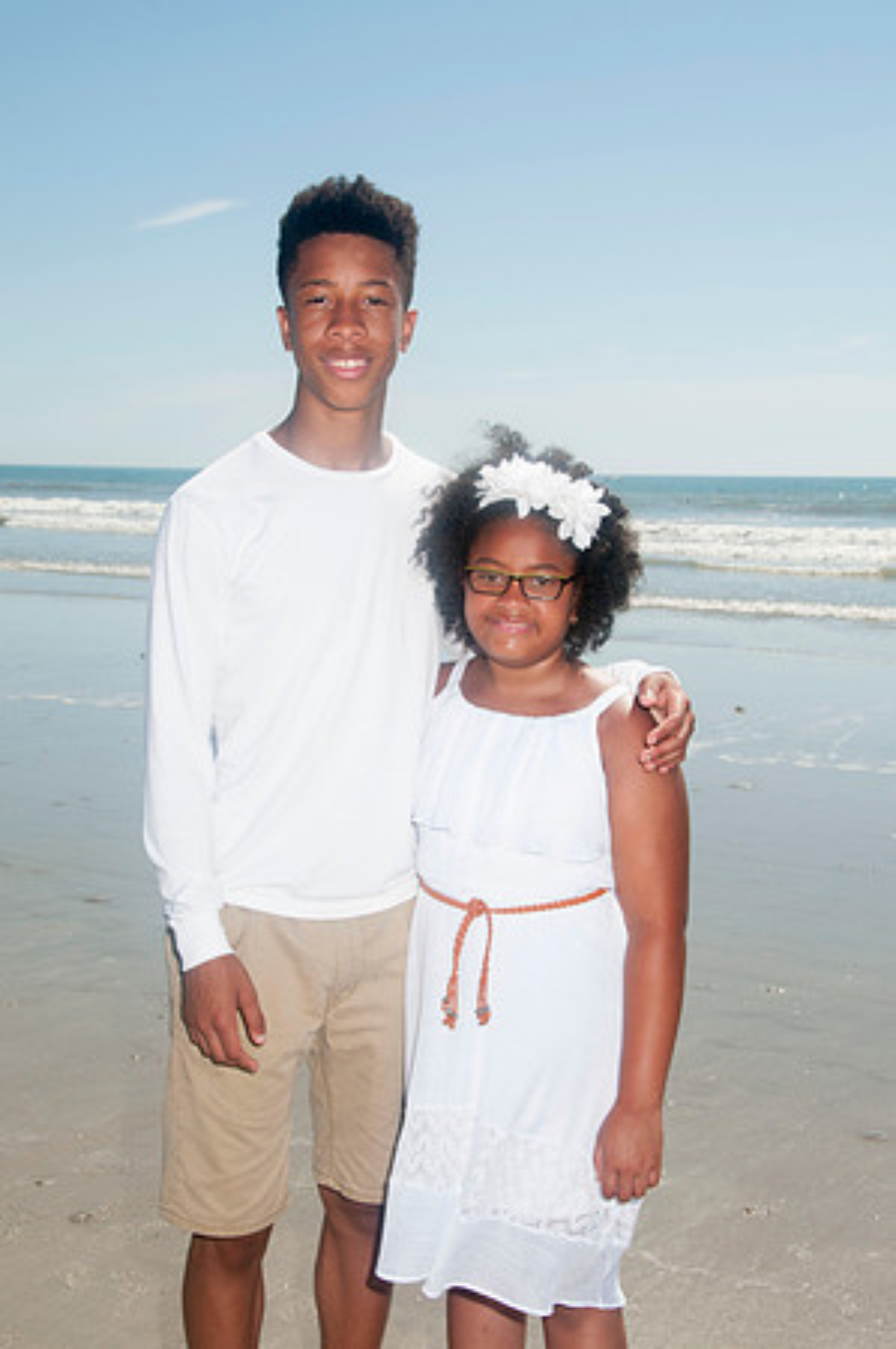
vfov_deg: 37.9
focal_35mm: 52
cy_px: 674
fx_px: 1964
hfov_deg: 25.7
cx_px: 448
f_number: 11
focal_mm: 35
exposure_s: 1/250
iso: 100
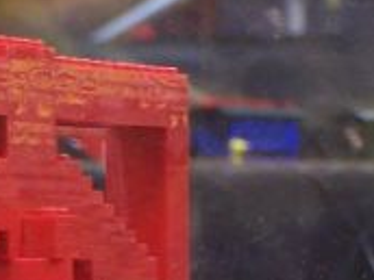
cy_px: 538
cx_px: -481
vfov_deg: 3.3
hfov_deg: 4.4
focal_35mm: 446
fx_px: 4819
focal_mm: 12.4
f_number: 3.2
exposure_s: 1/3
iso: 80
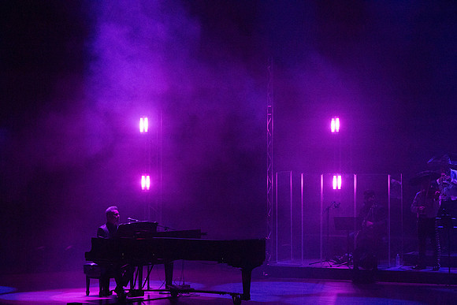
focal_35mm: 160
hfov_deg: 12.8
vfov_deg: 8.6
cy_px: 152
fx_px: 2031
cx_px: 228
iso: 16000
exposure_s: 1/320
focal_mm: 160
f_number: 10
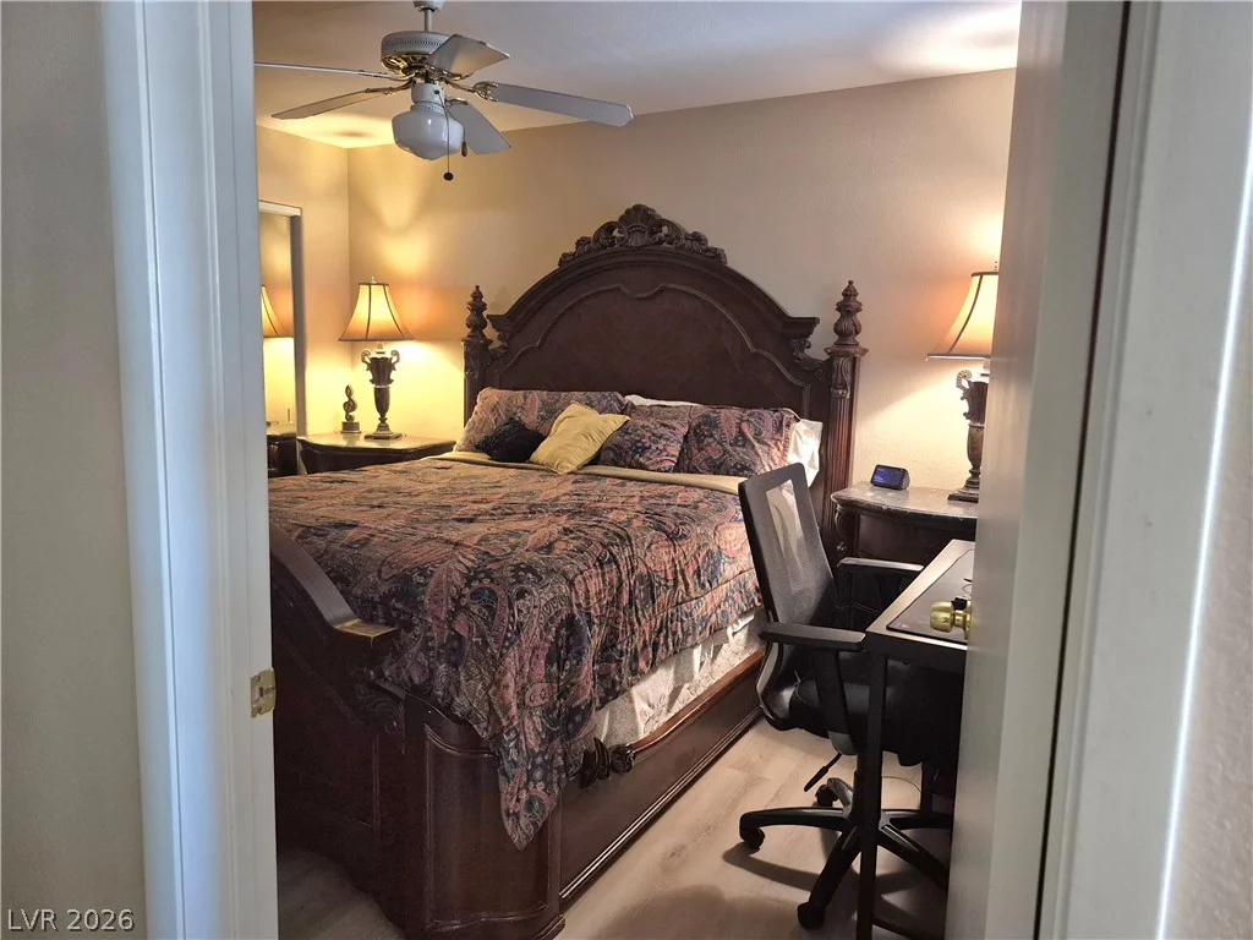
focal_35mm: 23
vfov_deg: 58.9
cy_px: 470
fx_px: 833
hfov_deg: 73.9
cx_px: 626
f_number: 1.8
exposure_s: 1/62.1
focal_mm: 5.4
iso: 1000
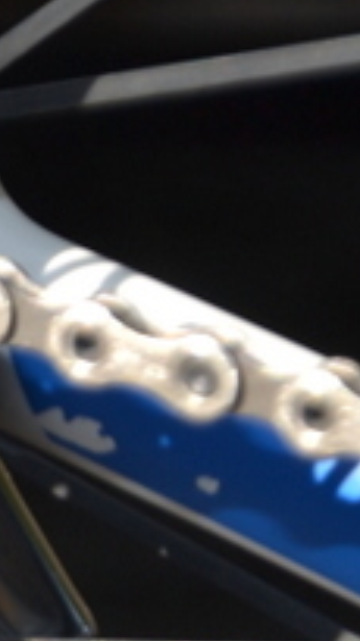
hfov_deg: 2.2
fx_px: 9336
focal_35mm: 549
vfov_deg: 3.9
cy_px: 821
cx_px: -911
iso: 100
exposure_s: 1/200
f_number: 5.3
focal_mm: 70
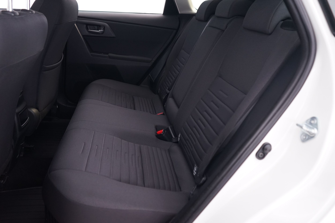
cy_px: 112
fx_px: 261
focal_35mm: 28
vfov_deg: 46.4
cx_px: 168
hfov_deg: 65.5
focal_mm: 28
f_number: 3.5
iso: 1250
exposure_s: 1/4
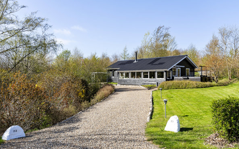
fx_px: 197
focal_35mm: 30
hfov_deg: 62.5
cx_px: 121
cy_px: 80
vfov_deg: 41.5
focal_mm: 19.5
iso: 200
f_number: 7.1
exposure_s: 1/400
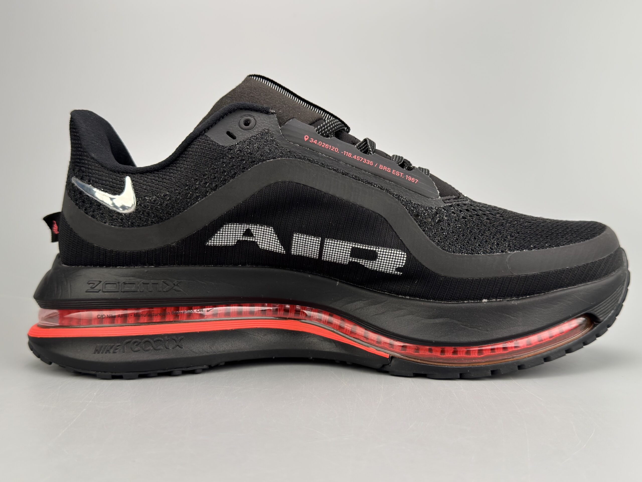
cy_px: 241
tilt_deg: -3.0
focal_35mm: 35
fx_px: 649
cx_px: 321
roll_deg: +0.6
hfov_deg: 52.6
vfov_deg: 40.7
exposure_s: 1/339
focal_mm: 6.76
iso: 100
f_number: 1.78
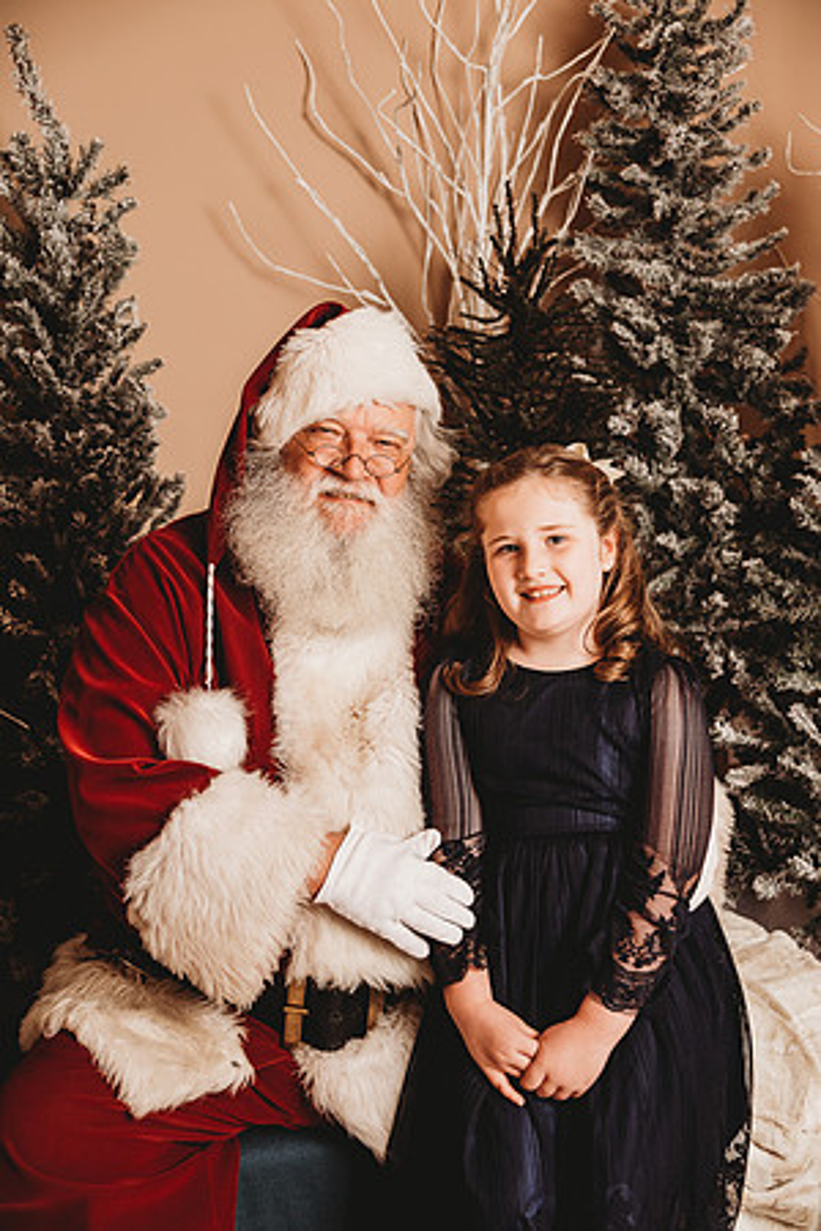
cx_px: 410
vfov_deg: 36.2
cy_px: 616
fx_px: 1881
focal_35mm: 55
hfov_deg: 24.6
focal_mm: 55
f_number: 4
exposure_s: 1/160
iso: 100
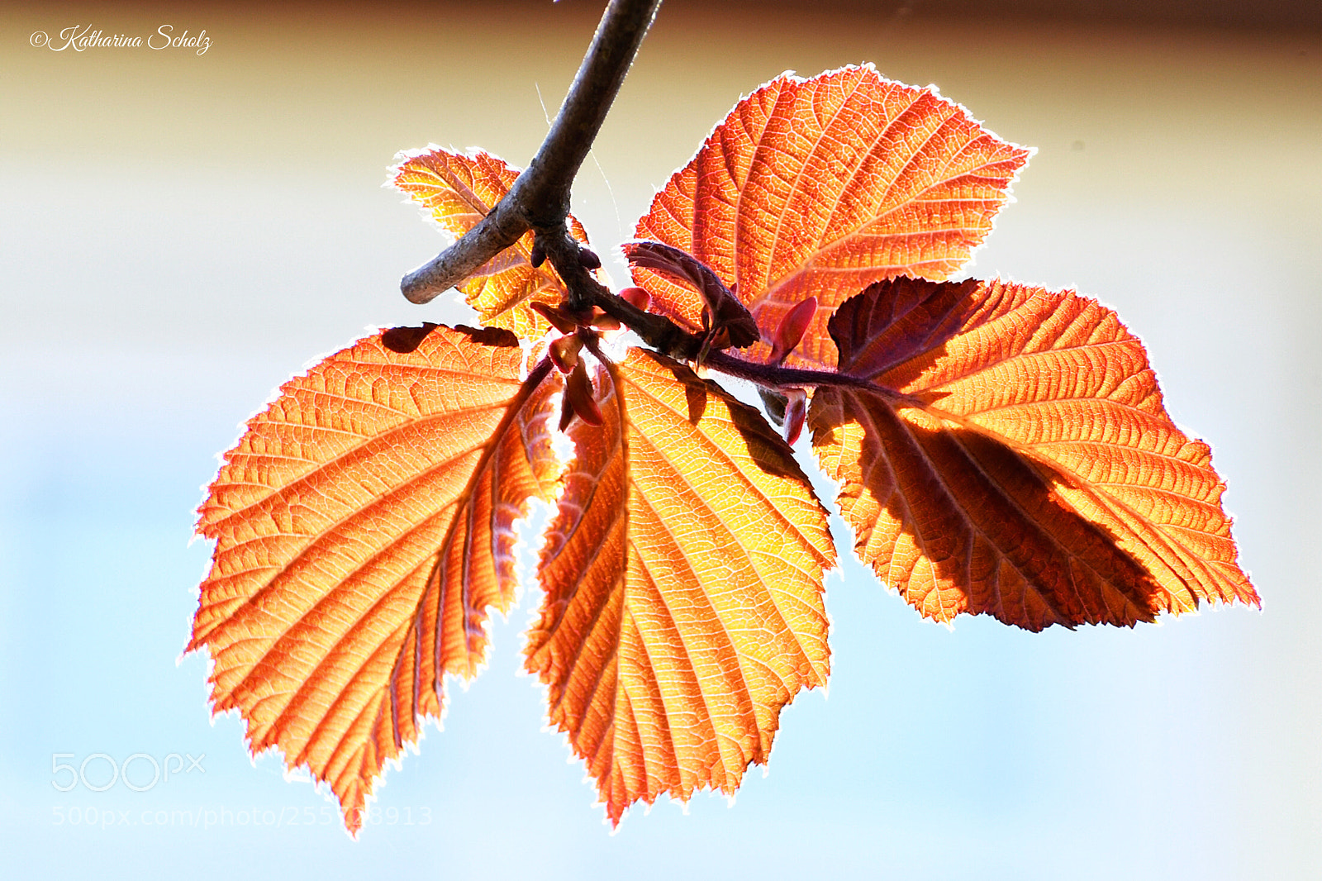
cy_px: 440
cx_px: 661
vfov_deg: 3.1
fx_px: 16521
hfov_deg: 4.6
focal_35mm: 450
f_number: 18
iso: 400
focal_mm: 300
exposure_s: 1/50
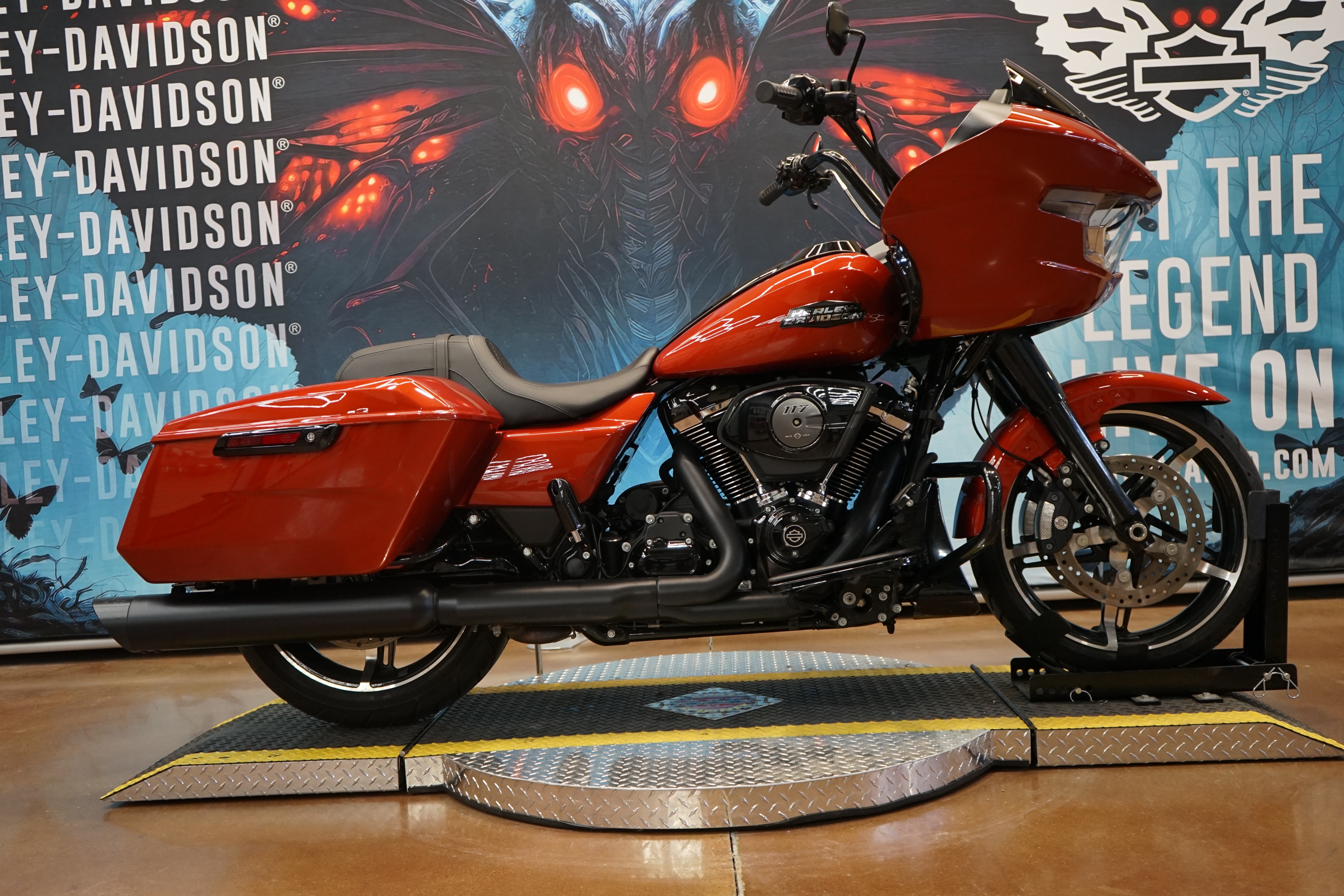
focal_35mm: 33
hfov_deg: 57.2
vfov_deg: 40.0
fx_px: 1232
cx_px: 672
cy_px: 448
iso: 1250
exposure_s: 1/160
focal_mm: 33
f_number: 4
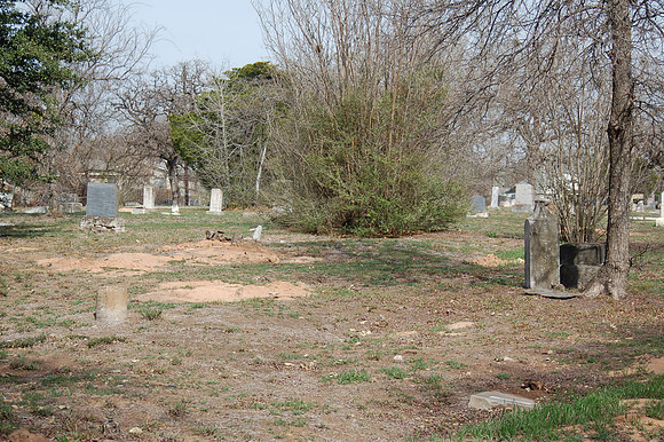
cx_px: 332
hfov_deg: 22.6
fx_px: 1659
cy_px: 221
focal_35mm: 90
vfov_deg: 15.2
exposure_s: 1/640
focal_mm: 60
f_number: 6.3
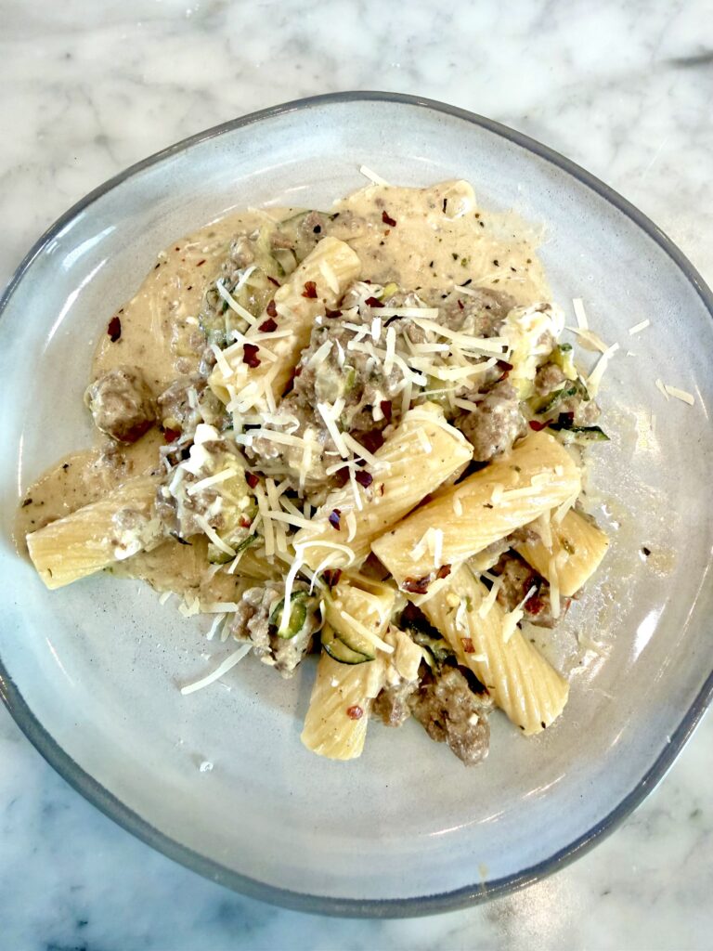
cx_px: 356
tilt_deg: -79.5
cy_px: 476
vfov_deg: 71.6
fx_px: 659
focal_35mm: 24
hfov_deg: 56.8
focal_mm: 2.22
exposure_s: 1/120
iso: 160
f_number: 2.2
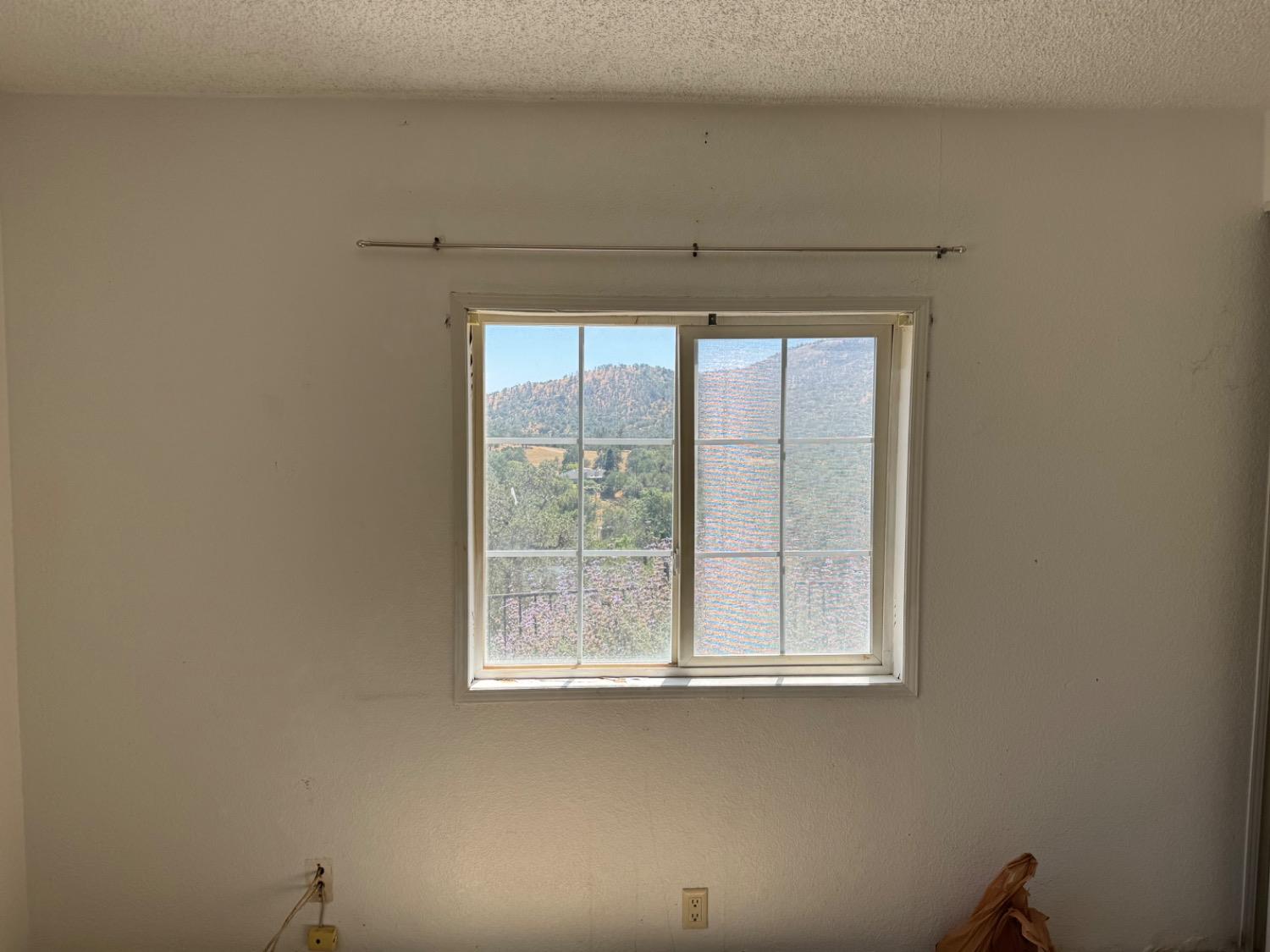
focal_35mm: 24
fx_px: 881
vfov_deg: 56.8
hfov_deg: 71.6
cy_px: 476
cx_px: 635
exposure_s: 1/1042
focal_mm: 6.76
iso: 80
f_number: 1.78
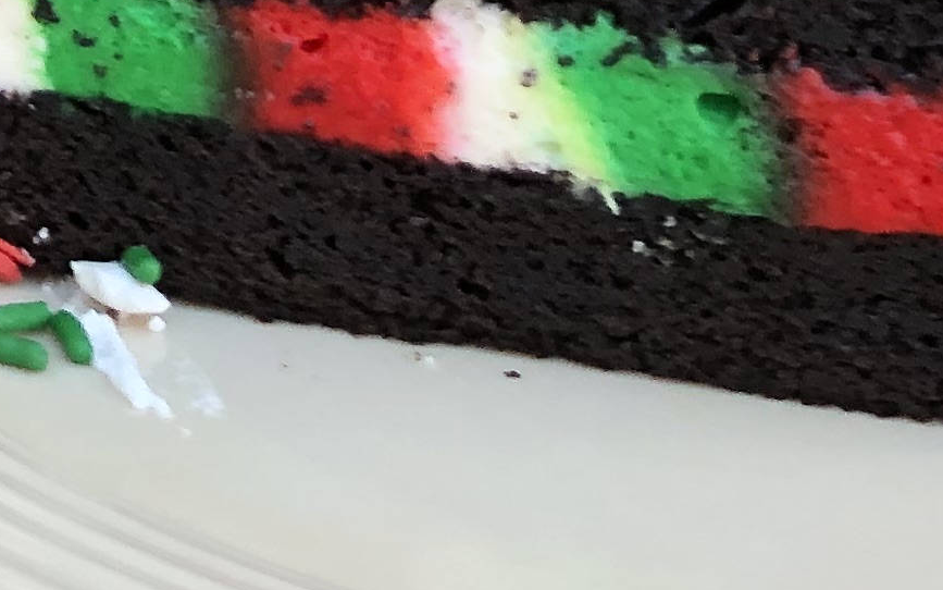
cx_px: -547
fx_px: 3547
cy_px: -930
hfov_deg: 14.0
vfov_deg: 8.5
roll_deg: -0.4
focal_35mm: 138
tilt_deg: -8.7
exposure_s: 1/120
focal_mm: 4
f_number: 1.8
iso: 40
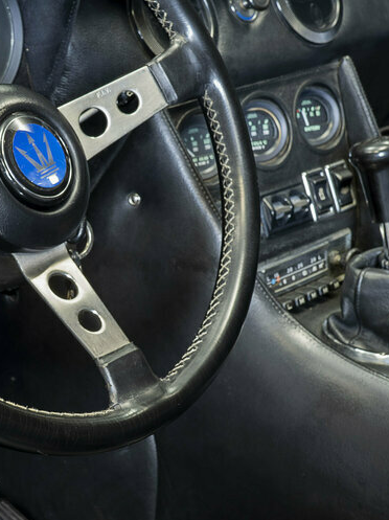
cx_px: 27
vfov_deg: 24.7
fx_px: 1185
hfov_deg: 18.3
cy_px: 276
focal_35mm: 79
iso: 250
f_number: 11
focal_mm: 34
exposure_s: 5
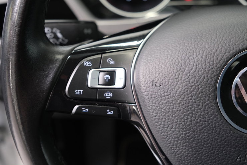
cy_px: 81
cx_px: 121
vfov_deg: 30.5
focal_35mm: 44
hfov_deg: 44.5
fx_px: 302
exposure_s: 1/30
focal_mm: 28.9
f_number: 4
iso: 2000
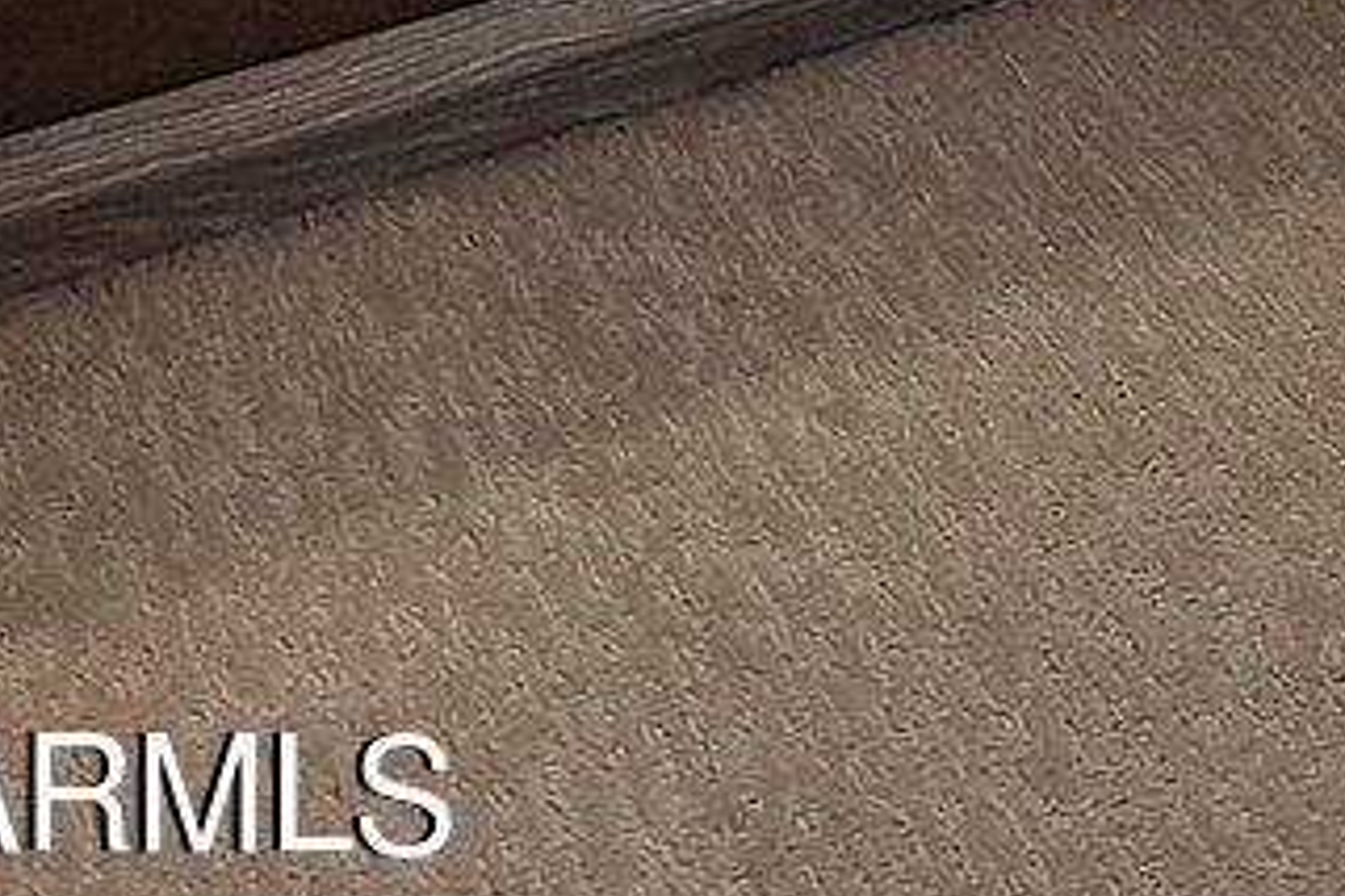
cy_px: -1807
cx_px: 3784
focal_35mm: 102
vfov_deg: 10.0
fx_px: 3811
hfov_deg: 12.2
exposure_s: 1/160
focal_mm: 16
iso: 2500
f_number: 8
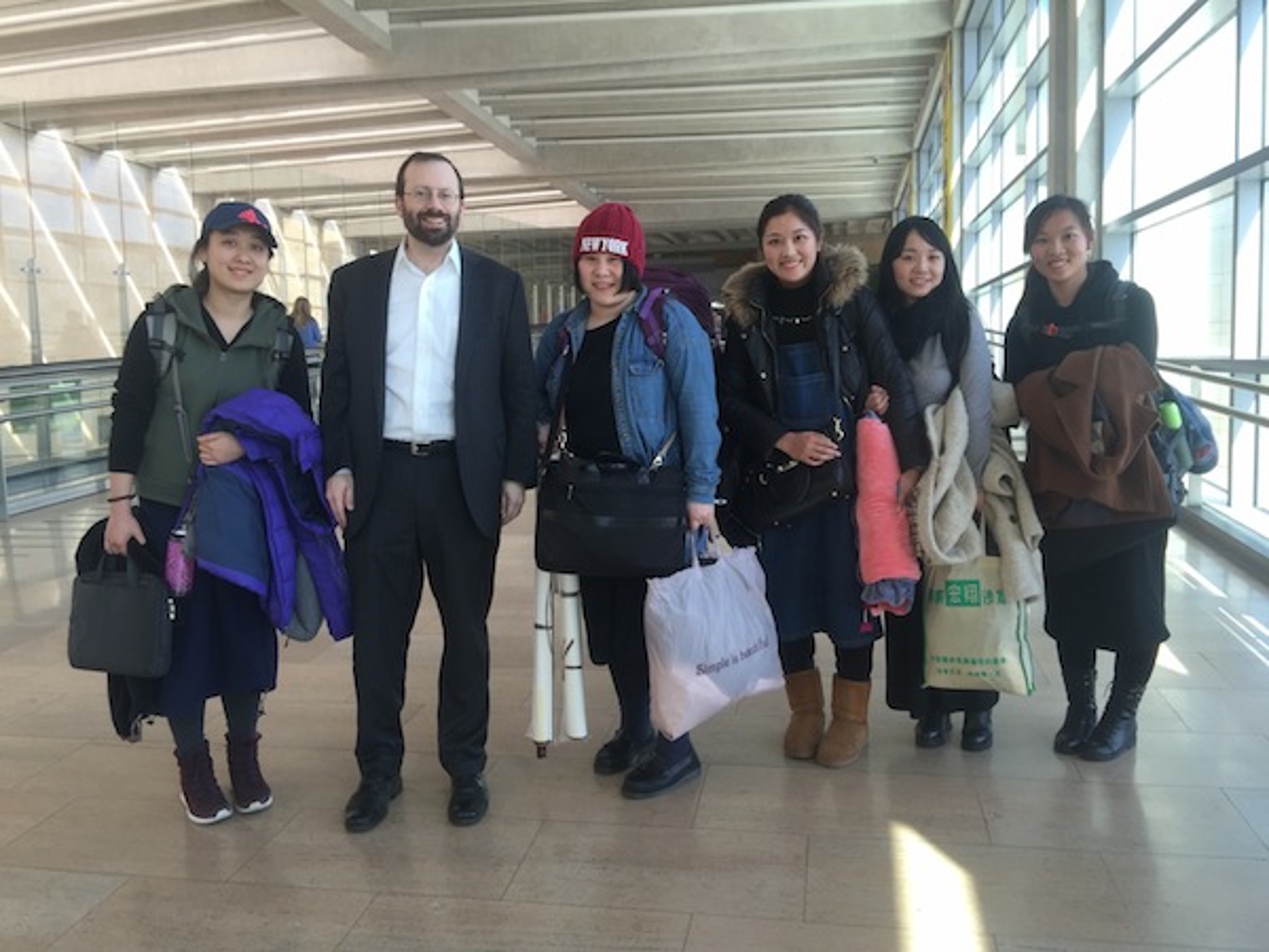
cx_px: 634
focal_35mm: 29
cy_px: 476
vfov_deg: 48.2
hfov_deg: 61.7
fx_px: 1063
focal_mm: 4.15
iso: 32
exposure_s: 1/100
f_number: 2.2
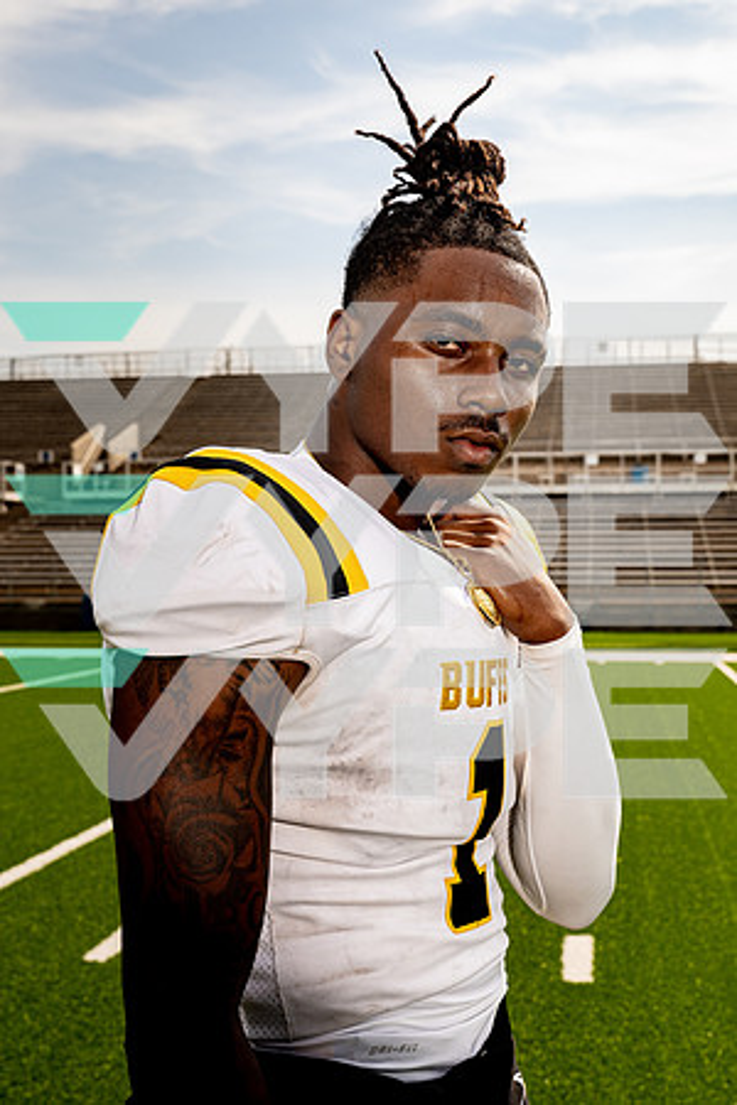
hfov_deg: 30.5
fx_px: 1351
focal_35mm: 44
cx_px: 368
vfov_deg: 44.5
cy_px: 552
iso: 100
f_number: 8
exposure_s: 1/250
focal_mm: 44
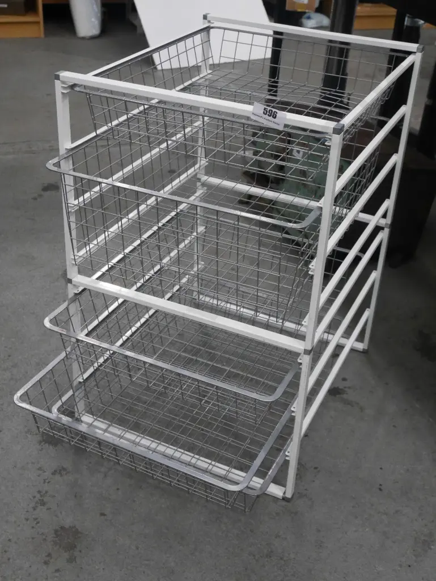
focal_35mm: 44
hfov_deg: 32.9
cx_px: 218
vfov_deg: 42.9
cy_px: 290
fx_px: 738
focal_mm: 22
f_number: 4.9
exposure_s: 1/125
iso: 3200
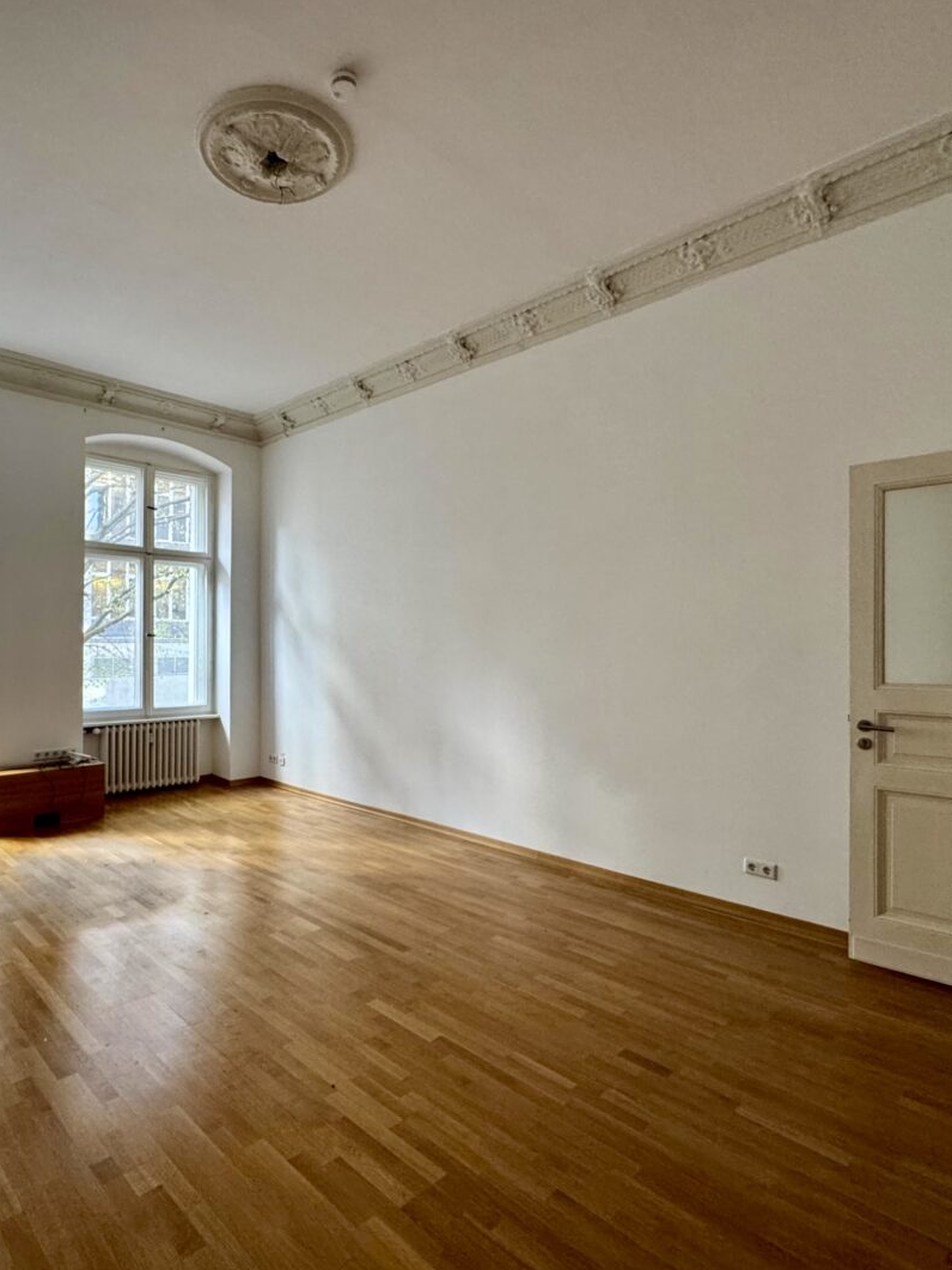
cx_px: 347
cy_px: 643
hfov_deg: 67.5
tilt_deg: -0.3
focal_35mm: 19
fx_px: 697
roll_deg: +0.3
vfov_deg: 84.7
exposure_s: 1/99
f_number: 2.2
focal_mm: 2.22
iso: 250
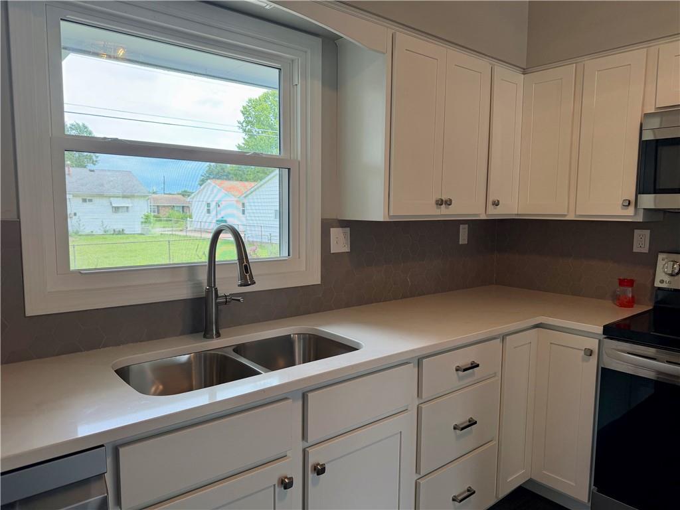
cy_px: 255
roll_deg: -0.1
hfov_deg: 71.6
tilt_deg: -5.3
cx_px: 340
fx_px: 471
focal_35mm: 24
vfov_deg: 56.8
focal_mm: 6.76
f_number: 1.78
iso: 80
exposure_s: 1/182
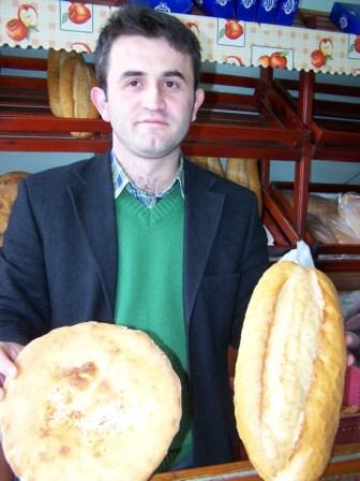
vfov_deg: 49.0
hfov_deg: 37.7
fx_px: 527
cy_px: 240
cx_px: 180
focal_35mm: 38
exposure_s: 1/60
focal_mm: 6.3
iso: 200
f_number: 2.8
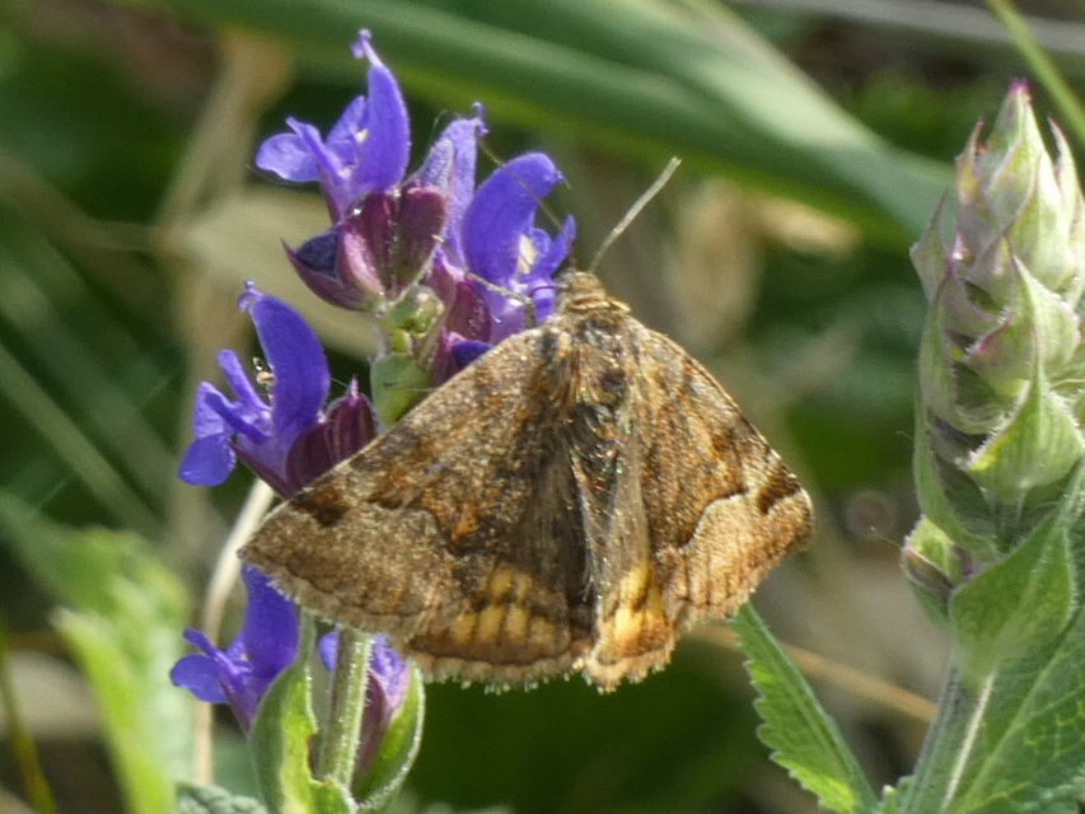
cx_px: 542
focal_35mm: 372
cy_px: 407
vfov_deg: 4.0
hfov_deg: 5.3
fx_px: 11662
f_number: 5.6
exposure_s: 1/80
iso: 125
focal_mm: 66.7
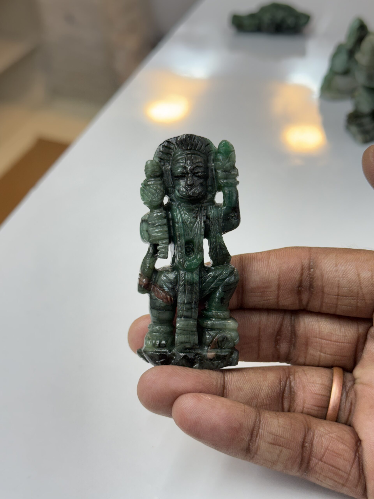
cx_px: 187
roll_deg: -2.1
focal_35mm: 48
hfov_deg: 30.3
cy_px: 250
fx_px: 691
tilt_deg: -40.5
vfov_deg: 39.7
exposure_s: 1/123
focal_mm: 6.76
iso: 100
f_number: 1.78
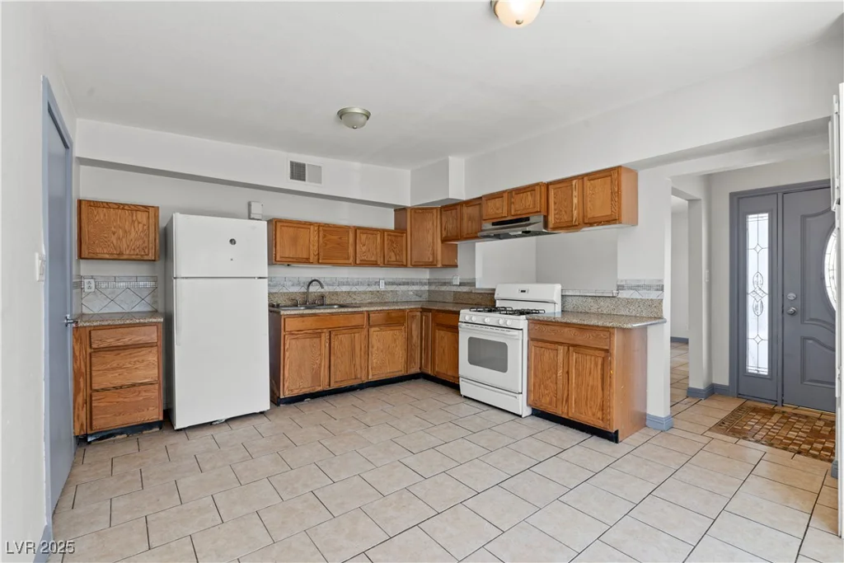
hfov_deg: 96.7
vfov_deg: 73.8
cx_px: 422
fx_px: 375
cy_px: 282
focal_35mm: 16
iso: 200
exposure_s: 1.6
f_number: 9
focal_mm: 16
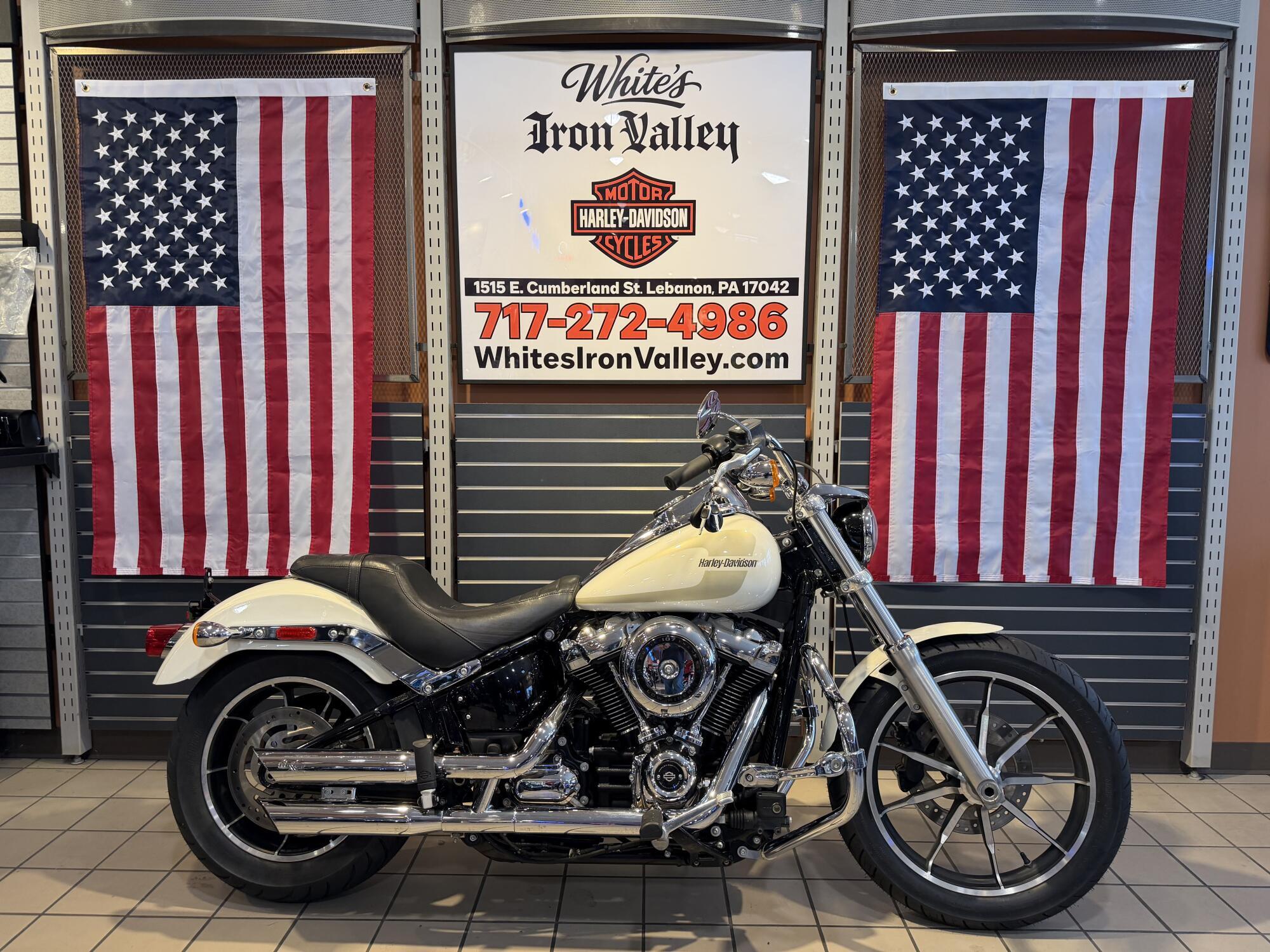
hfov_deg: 71.6
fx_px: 881
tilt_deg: -5.8
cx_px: 635
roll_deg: +0.2
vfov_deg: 56.8
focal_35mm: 24
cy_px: 476
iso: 125
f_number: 1.78
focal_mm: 6.76
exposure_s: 1/60
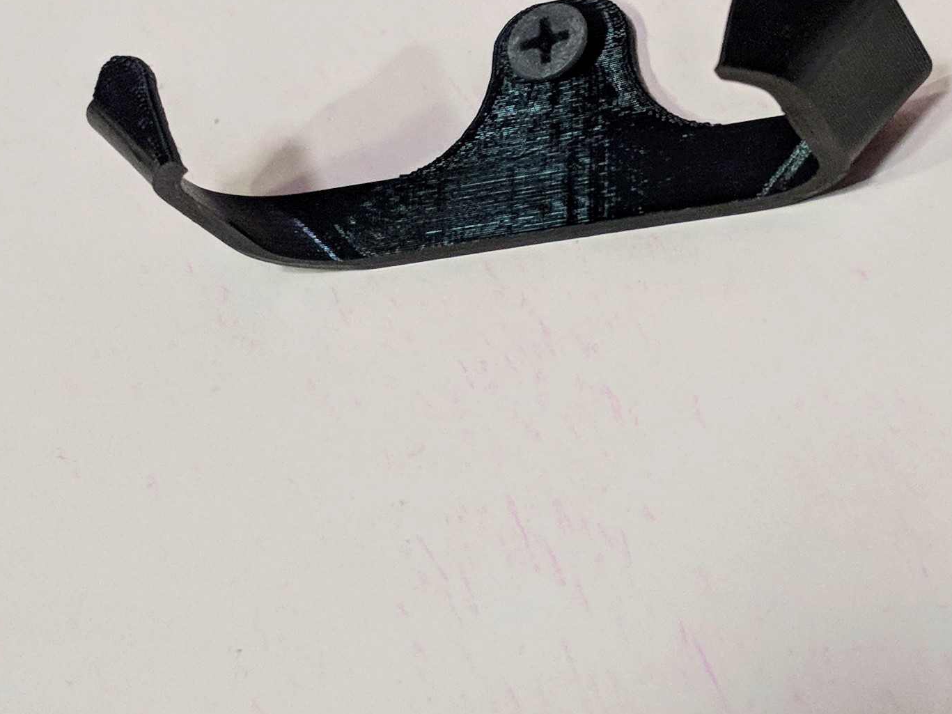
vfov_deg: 18.9
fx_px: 2117
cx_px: 622
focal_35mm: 77
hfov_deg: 25.2
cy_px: 93
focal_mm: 4.67
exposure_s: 1/24
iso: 861
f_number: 2
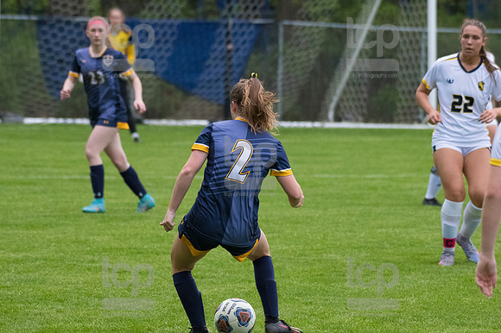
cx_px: 250
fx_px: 4381
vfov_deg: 4.4
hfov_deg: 6.5
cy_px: 166
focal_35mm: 315
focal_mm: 210
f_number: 5.6
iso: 4000
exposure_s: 1/1600
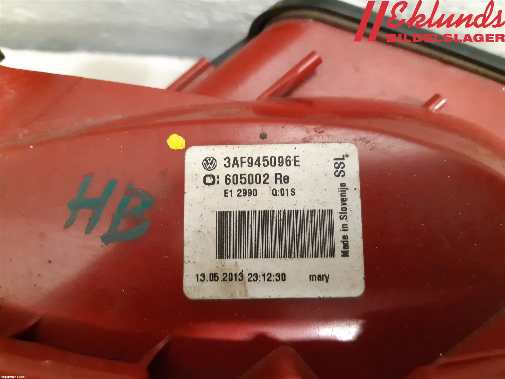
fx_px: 379
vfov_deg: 53.1
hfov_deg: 67.3
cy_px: 190
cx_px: 252
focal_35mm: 26
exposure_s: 1/20
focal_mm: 3.93
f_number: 1.7
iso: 640
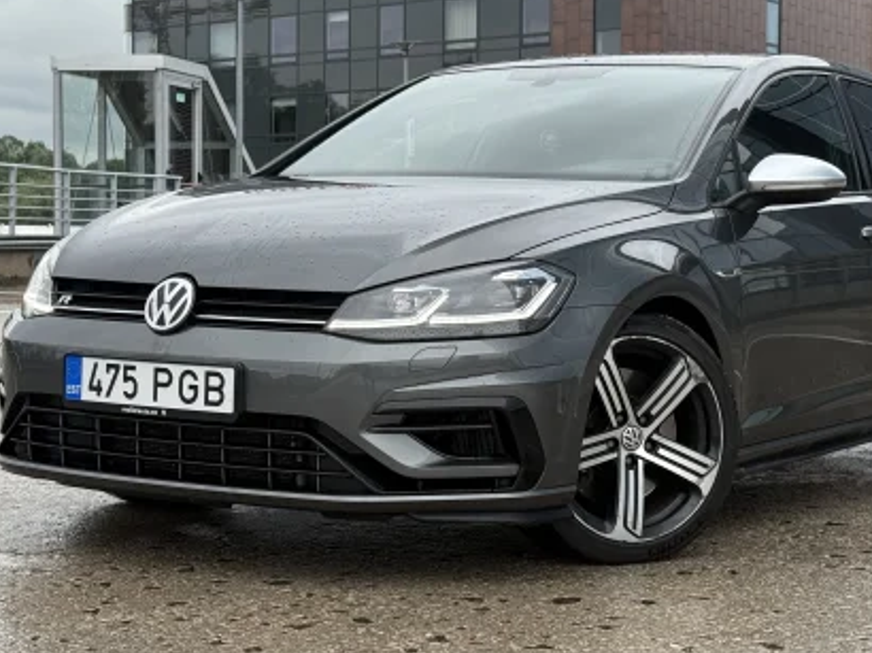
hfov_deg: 25.9
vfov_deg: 19.6
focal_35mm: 75
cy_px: 257
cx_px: 527
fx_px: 1888
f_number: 1.78
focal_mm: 6.76
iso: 64
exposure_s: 1/917
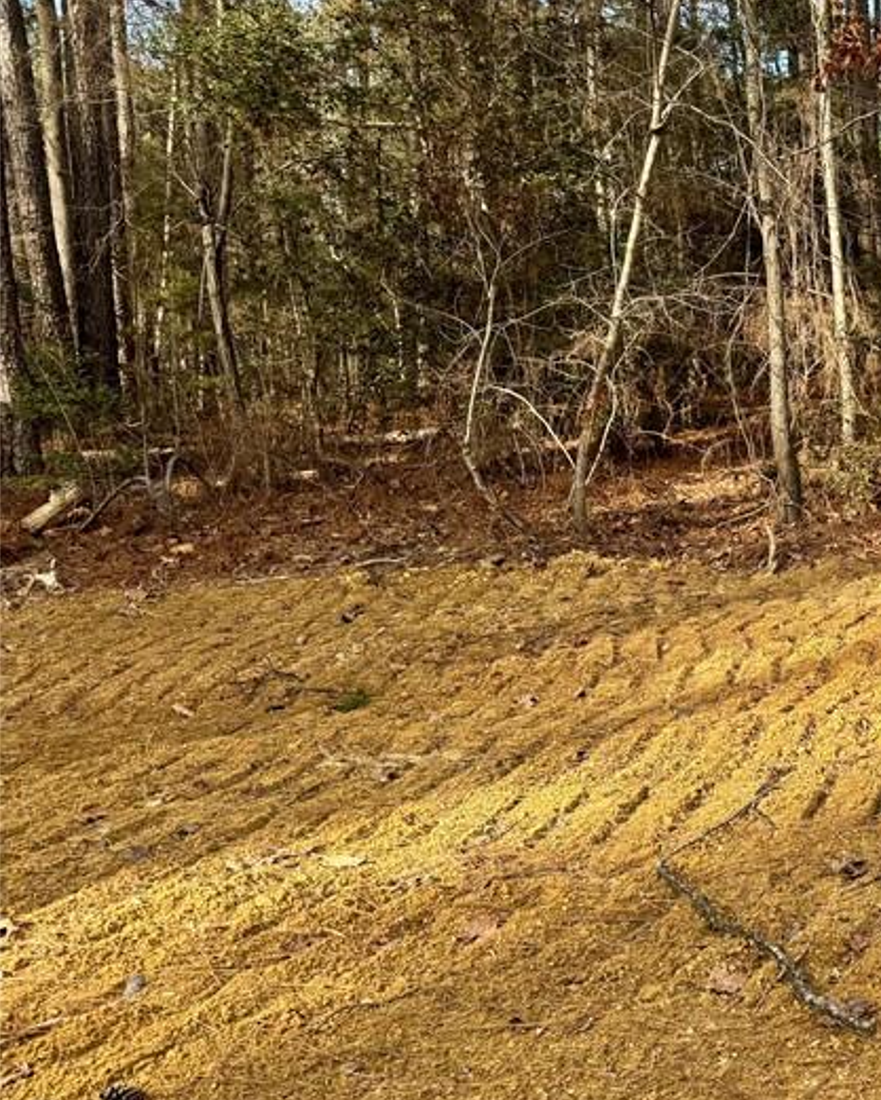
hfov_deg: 28.2
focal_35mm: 46
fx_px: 1499
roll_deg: +2.1
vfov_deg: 40.2
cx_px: 1080
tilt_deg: -3.5
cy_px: 469
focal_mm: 6.76
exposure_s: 1/966
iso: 80
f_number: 1.78
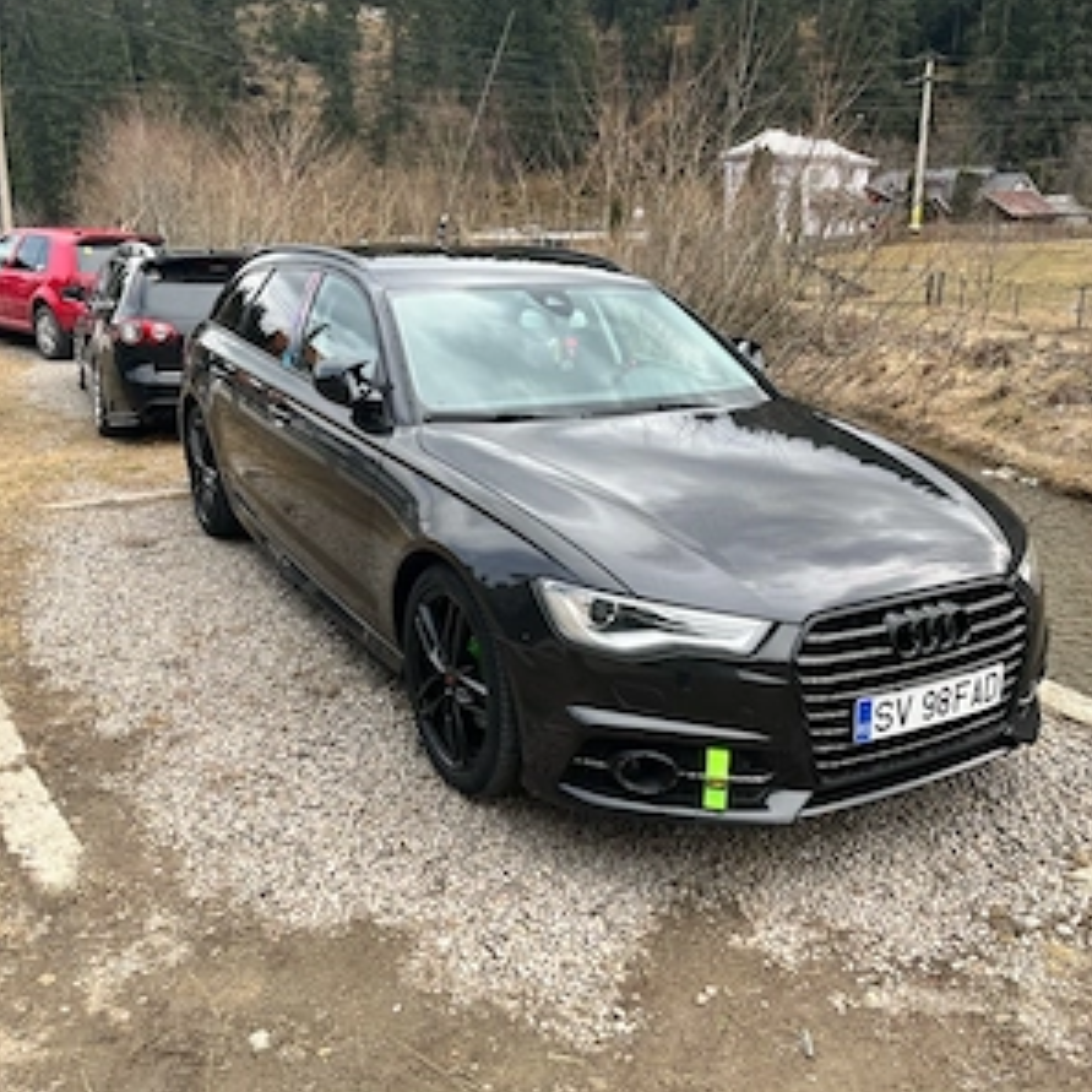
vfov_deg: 52.5
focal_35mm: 31
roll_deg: +0.7
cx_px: 548
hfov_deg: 52.5
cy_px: 537
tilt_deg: -17.2
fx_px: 1106
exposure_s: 1/571
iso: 50
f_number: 1.6
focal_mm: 5.1
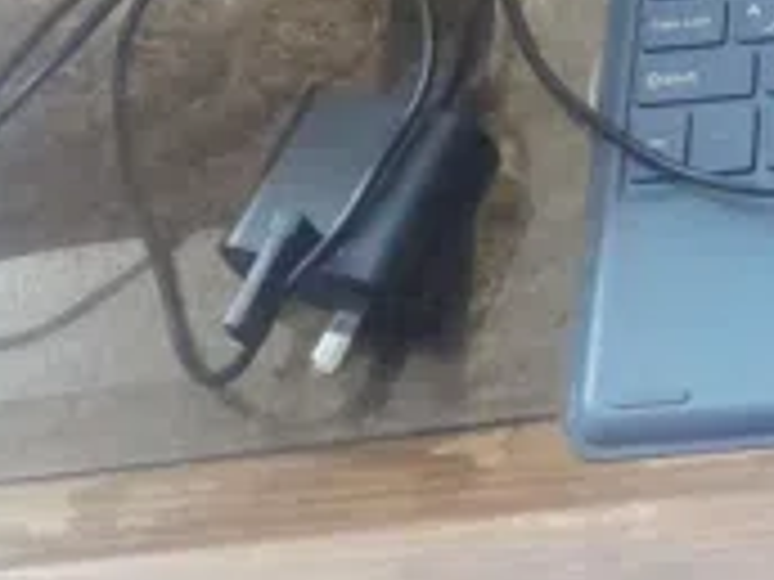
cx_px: 1017
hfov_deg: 18.7
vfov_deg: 14.7
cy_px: -139
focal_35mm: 97
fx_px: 2169
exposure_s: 1/20
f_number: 1.8
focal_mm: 3.98
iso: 800
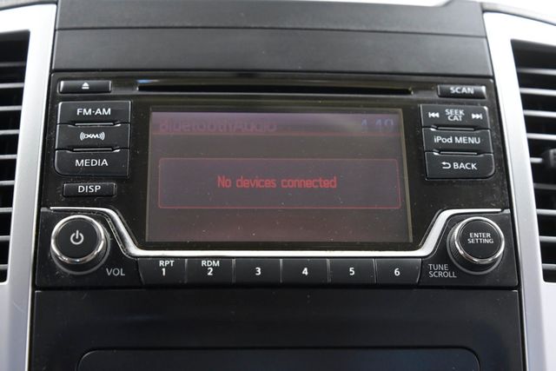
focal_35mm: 65
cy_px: 186
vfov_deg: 20.9
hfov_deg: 31.0
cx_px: 278
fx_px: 1004
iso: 2500
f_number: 4.5
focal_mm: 65
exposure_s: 1/125
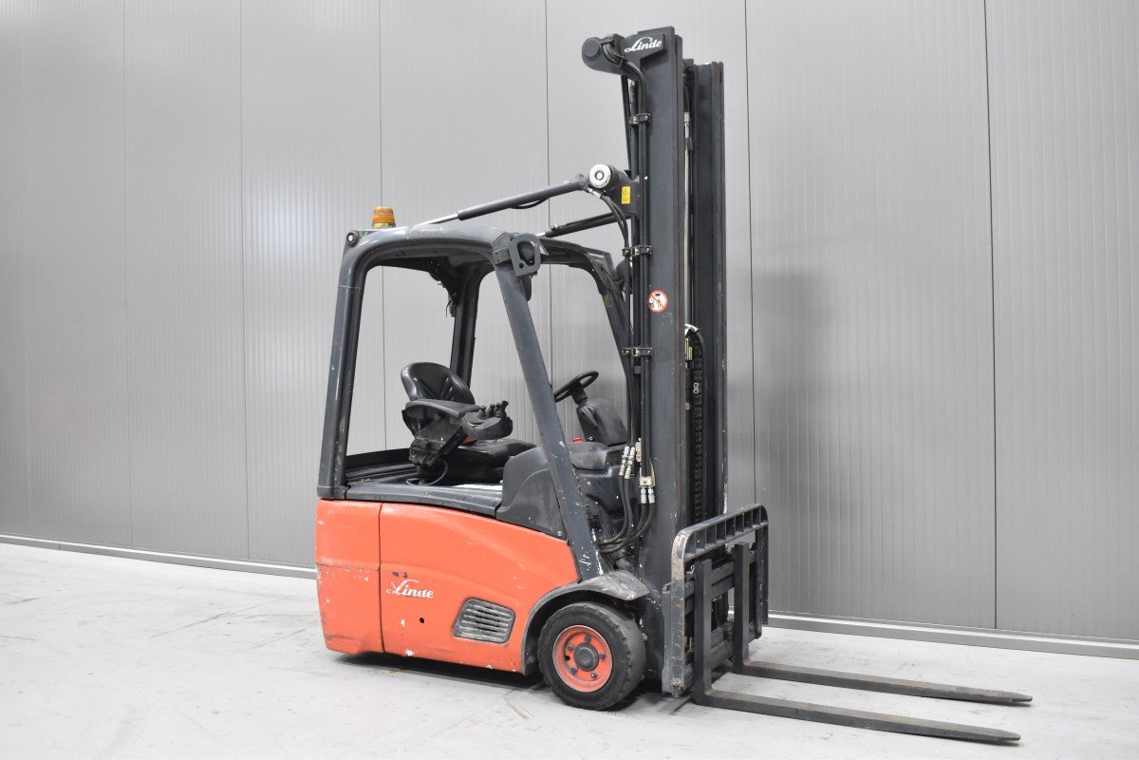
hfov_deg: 57.2
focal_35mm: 33
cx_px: 570
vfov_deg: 40.0
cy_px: 380
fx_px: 1044
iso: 1600
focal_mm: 22
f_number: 5
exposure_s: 1/25
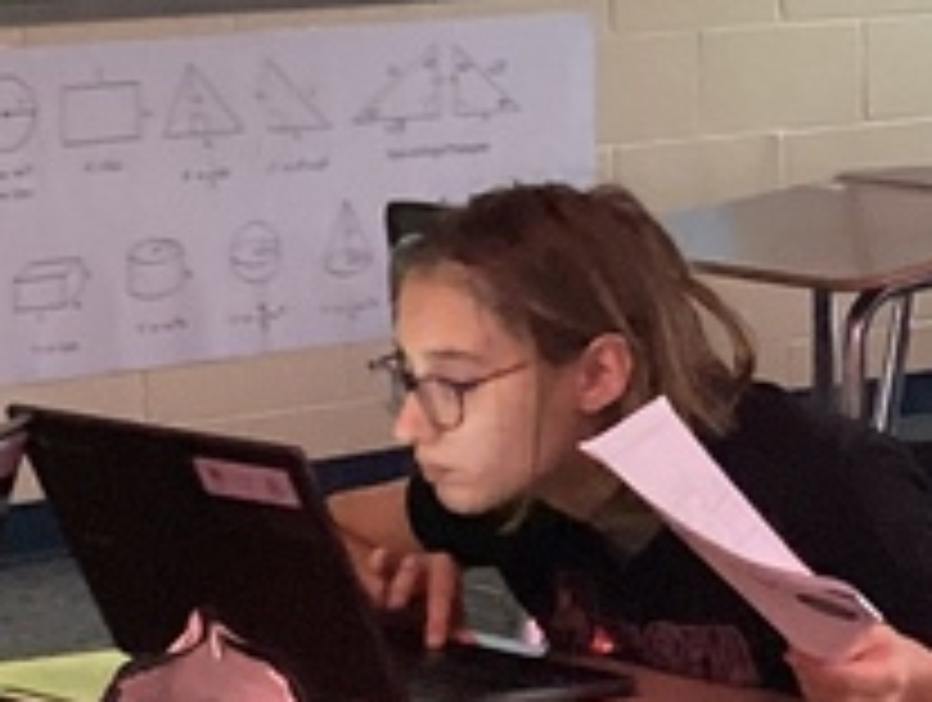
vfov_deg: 9.7
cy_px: 248
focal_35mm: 153
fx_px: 4127
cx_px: 878
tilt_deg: -8.2
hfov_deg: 12.8
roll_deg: +1.3
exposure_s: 1/40
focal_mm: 3.3
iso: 320
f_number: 2.4
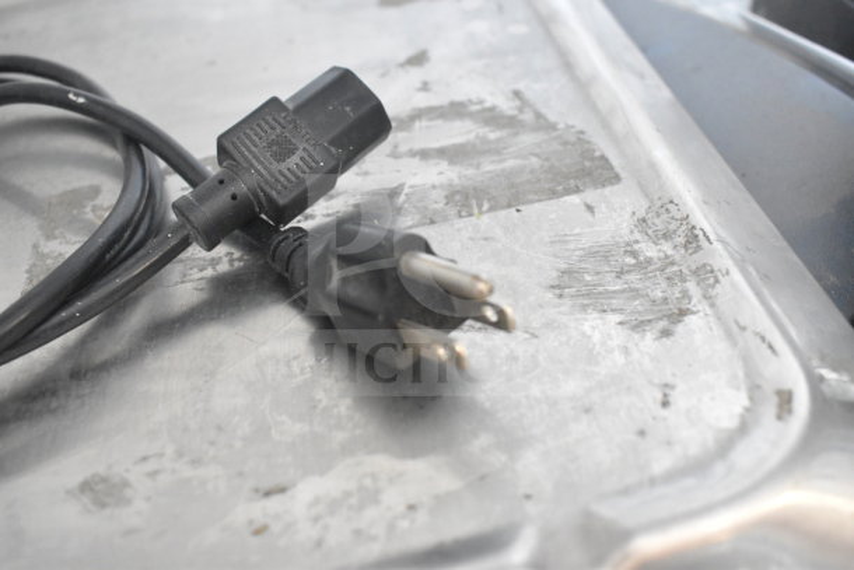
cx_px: 427
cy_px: 285
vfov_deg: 38.4
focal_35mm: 34
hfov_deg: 55.1
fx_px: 819
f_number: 5.6
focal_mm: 23
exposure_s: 1/125
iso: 6400
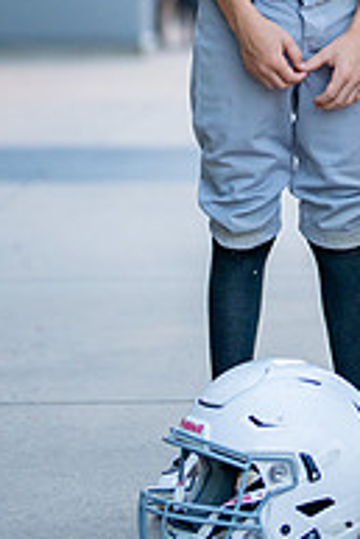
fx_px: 2650
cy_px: -23
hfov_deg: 7.7
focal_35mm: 177
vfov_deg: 11.5
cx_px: 420
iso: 1000
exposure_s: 1/500
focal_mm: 50
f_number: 1.2
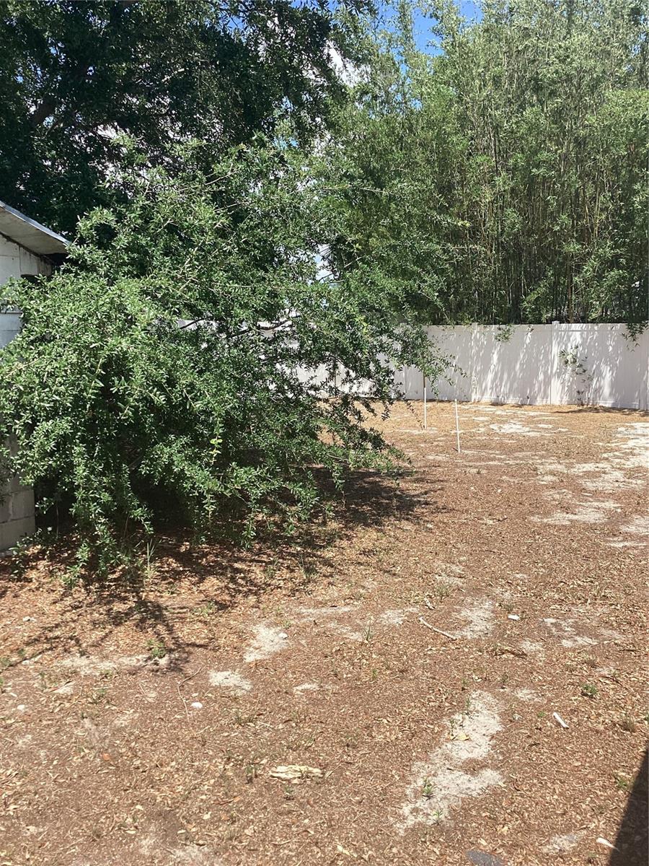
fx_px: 775
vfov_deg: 58.4
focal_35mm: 31
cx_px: 324
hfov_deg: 45.4
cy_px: 433
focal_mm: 3.3
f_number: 2.4
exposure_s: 1/959
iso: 25
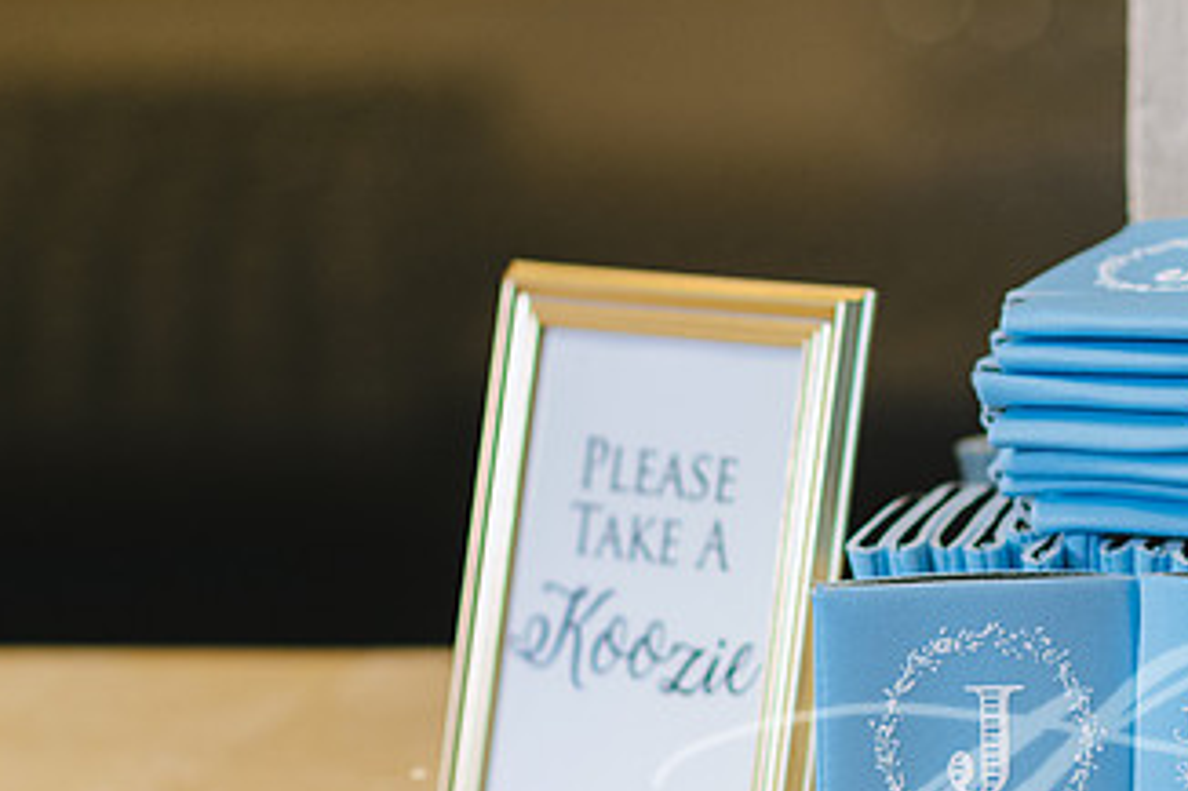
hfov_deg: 12.3
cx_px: 1013
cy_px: 504
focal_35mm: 166
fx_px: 5475
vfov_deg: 8.3
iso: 1600
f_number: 2
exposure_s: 1/125
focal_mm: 85
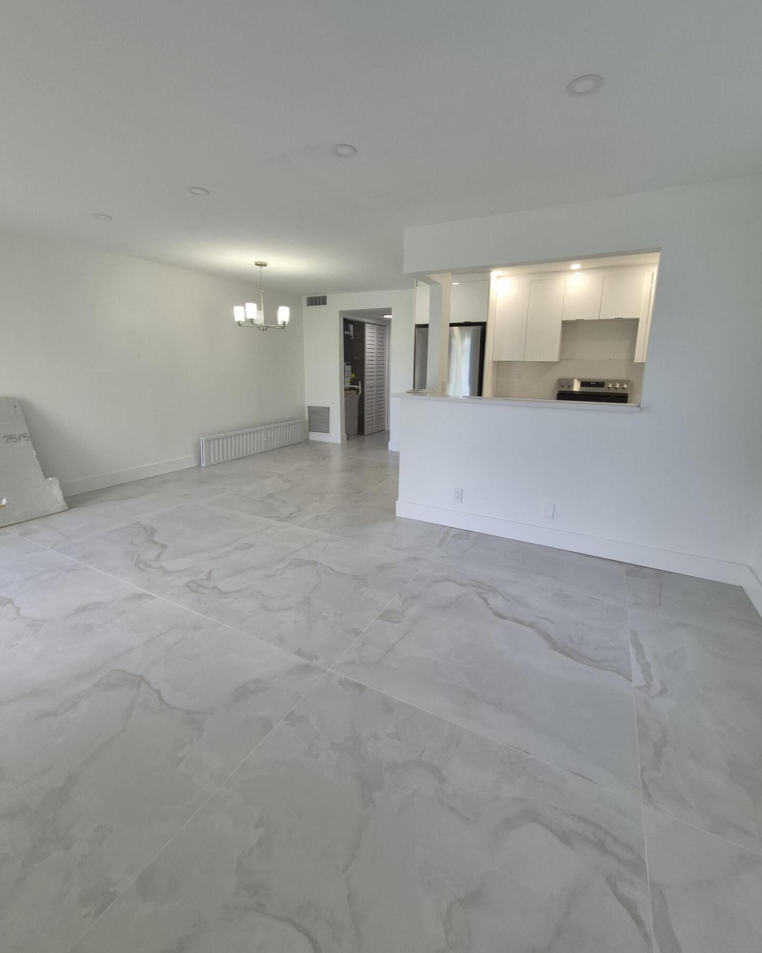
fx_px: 395
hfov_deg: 88.0
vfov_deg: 100.6
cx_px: 386
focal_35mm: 14
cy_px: 448
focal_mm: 1.74
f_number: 2.2
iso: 80
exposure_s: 1/120
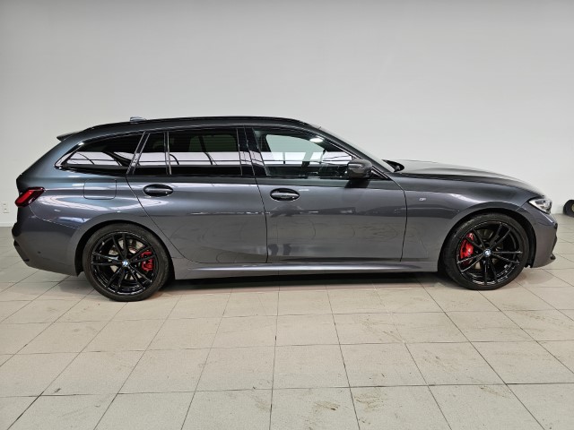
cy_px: 215
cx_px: 287
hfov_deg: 73.9
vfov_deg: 58.9
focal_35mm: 23
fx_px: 381
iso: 40
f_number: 1.7
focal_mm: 6.3
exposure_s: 1/100
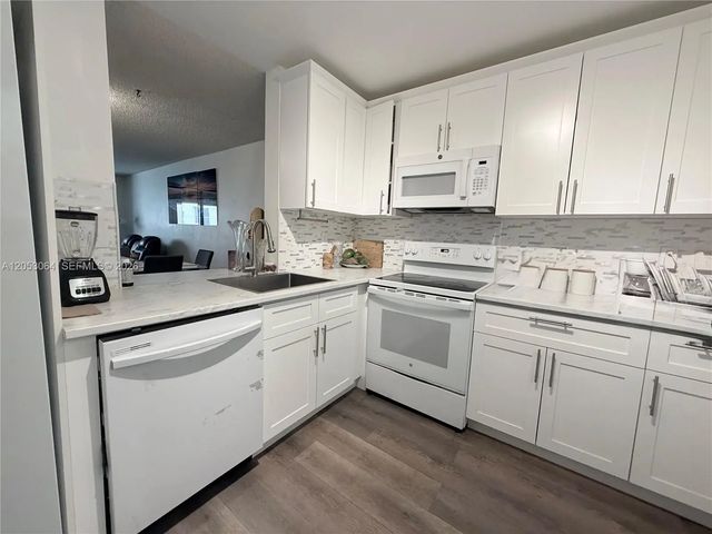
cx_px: 356
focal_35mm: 14
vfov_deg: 85.7
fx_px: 288
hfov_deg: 102.1
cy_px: 267
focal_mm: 2.22
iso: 200
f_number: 2.2
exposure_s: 1/60
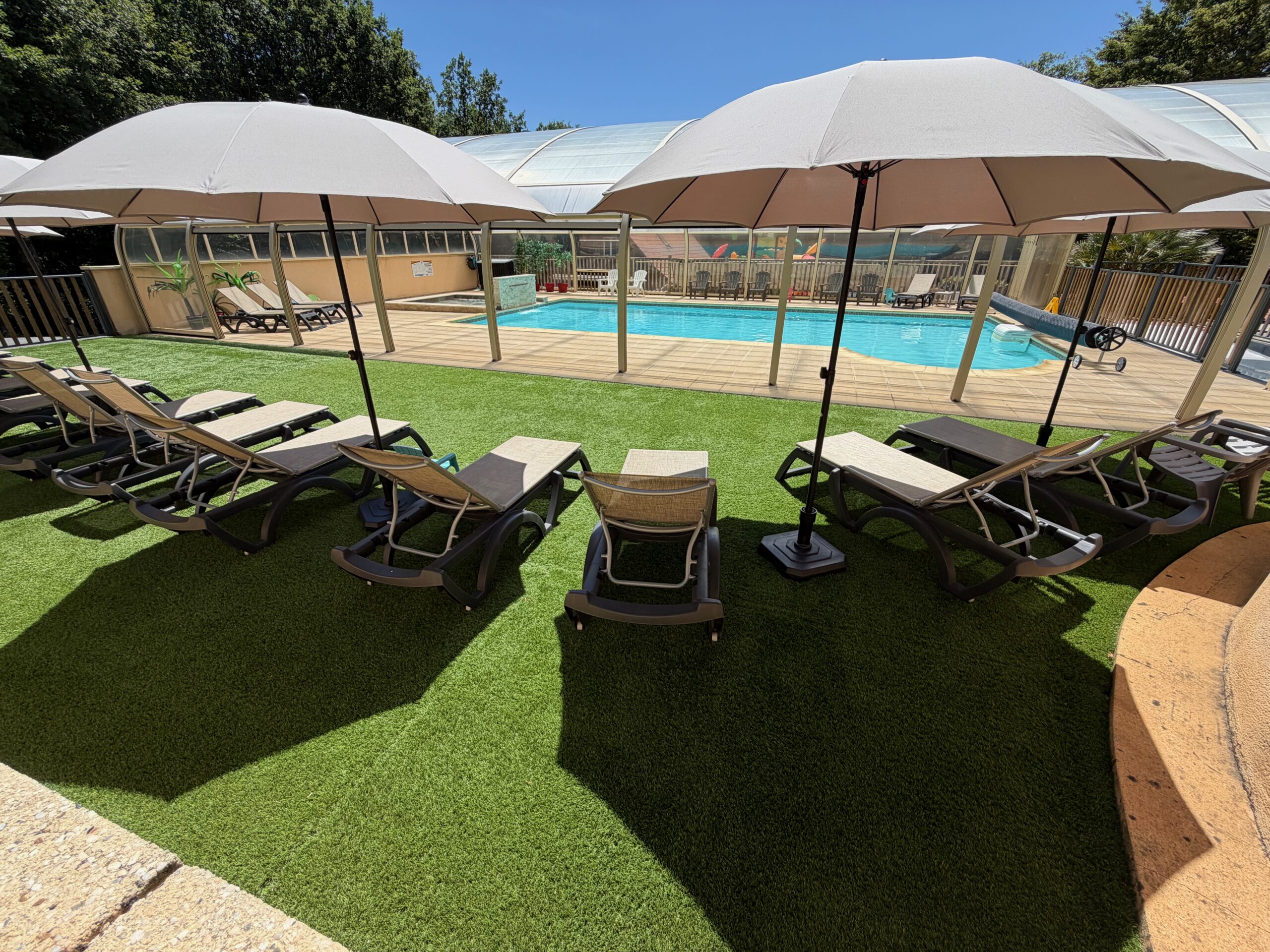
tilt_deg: -23.6
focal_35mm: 14
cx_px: 635
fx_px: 514
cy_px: 476
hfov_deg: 102.1
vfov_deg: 85.7
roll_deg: +0.5
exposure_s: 1/770
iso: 25
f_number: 2.2
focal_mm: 2.22
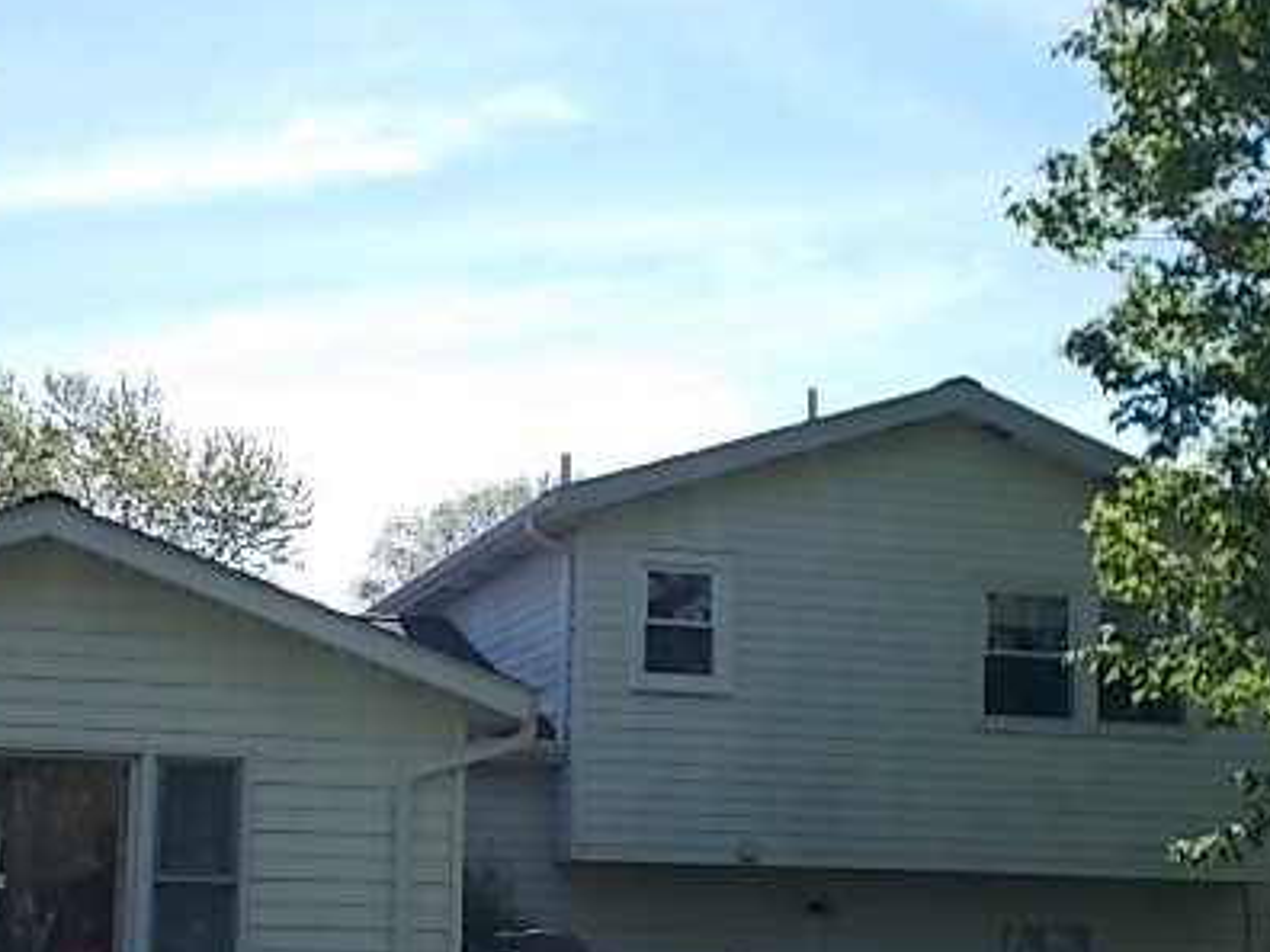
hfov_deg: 30.7
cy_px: 683
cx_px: 520
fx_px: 2311
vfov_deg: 23.1
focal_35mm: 63
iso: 80
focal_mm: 6.9
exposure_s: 1/125
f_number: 9.8
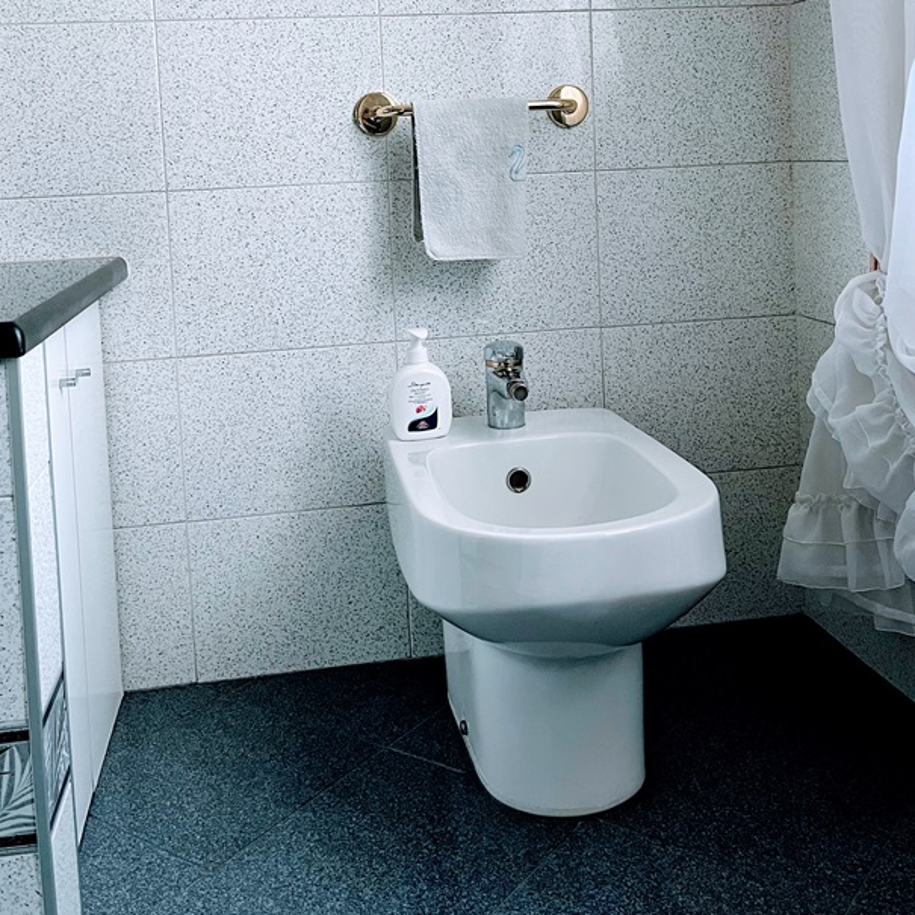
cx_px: 467
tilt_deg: -5.0
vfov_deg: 42.5
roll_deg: +1.9
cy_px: 227
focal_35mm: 38
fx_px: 1136
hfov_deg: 43.9
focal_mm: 5.1
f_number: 1.6
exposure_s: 1/60
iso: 200
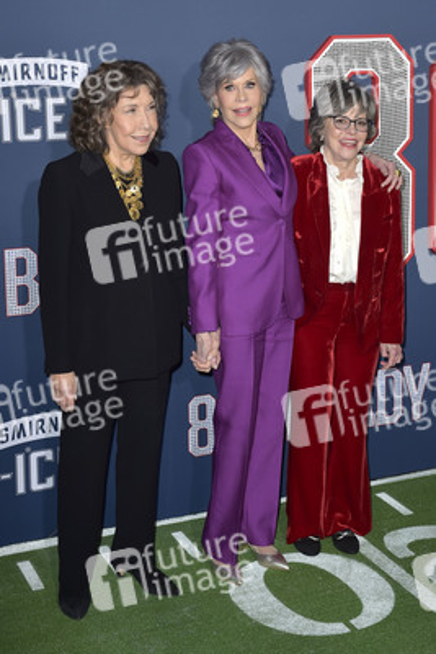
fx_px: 907
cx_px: 218
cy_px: 327
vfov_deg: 39.6
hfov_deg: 27.0
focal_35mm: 50
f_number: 6.3
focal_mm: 50
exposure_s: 1/250
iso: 400
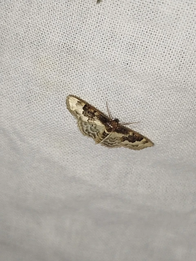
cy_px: 130
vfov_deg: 25.7
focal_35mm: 76
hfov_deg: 19.4
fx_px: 574
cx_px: 98
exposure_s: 1/50
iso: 100
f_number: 1.7
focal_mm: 5.31
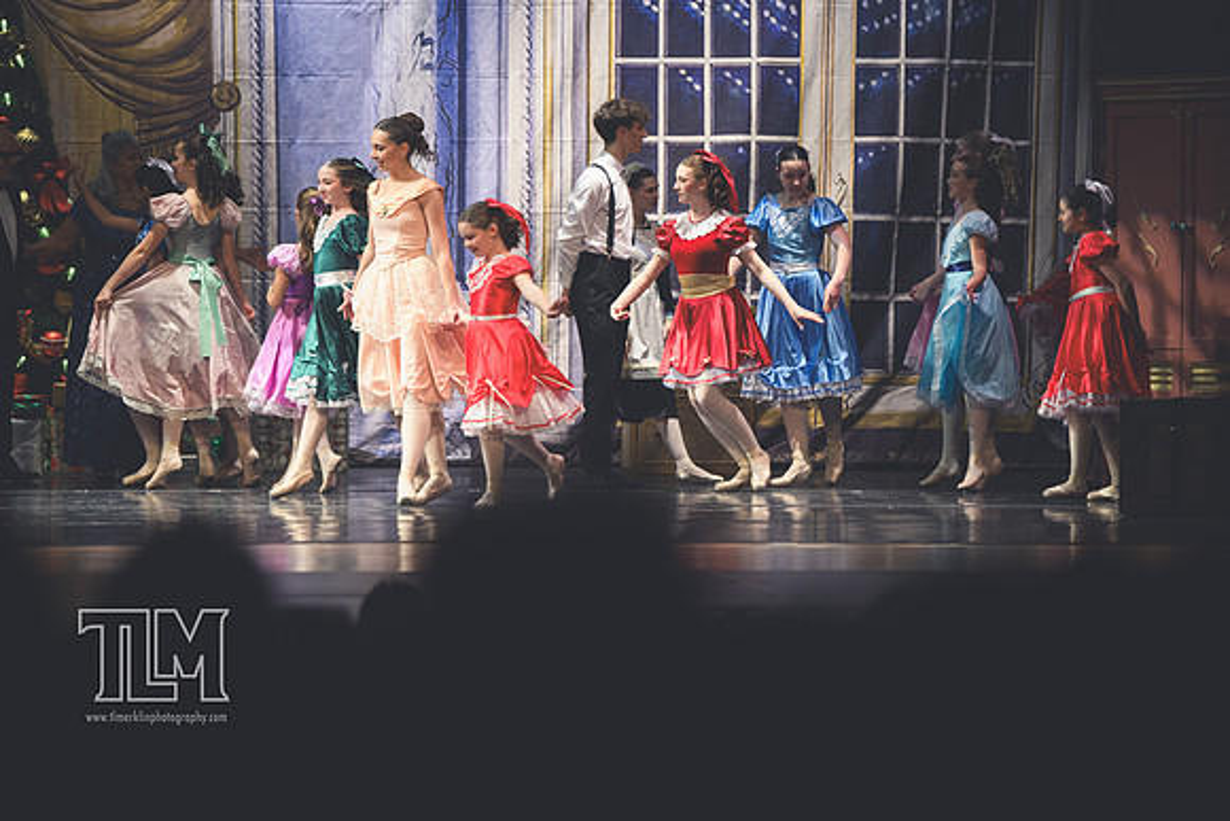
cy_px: 410
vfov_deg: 6.9
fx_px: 6835
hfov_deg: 10.3
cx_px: 615
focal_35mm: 200
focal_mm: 200
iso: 2500
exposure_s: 1/400
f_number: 2.8
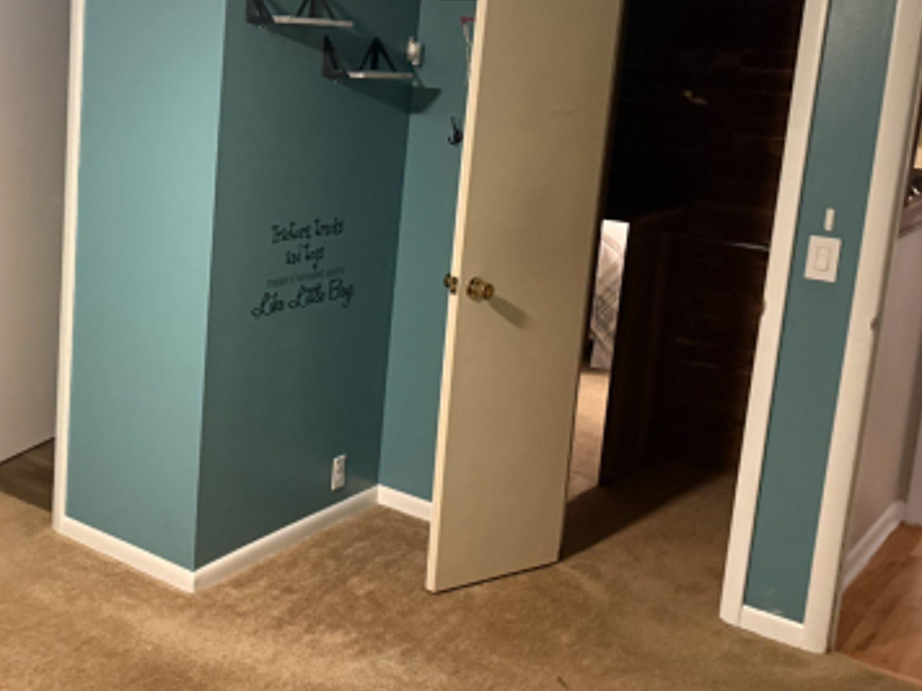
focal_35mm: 45
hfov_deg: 40.1
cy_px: 220
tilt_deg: -9.0
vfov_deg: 31.9
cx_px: 164
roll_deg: -2.9
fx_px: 1199
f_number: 1.78
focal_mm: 6.76
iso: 640
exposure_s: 1/40
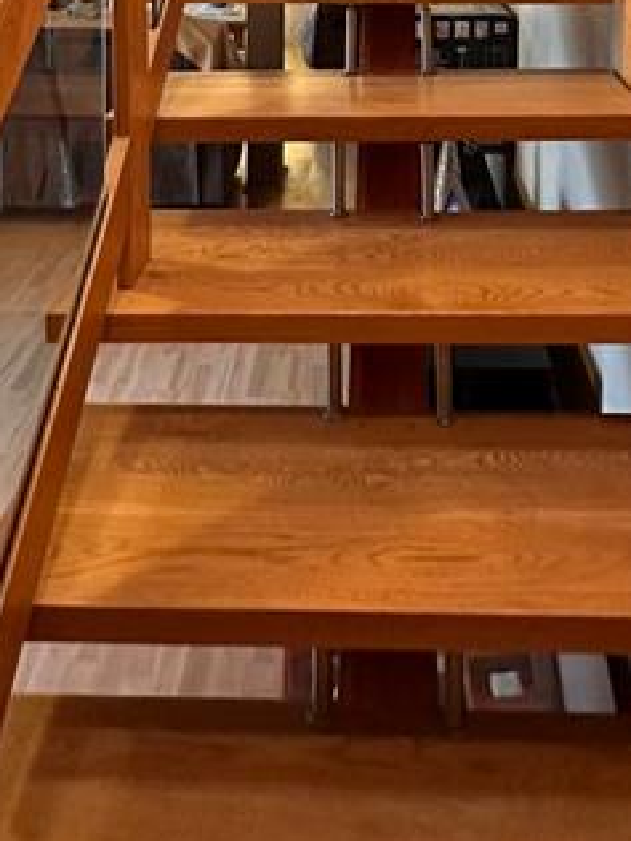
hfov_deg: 41.6
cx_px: 373
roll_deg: -0.9
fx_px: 826
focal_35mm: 34
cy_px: -125
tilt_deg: -2.6
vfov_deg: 40.9
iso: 640
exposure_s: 1/60
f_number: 2.2
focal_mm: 2.22
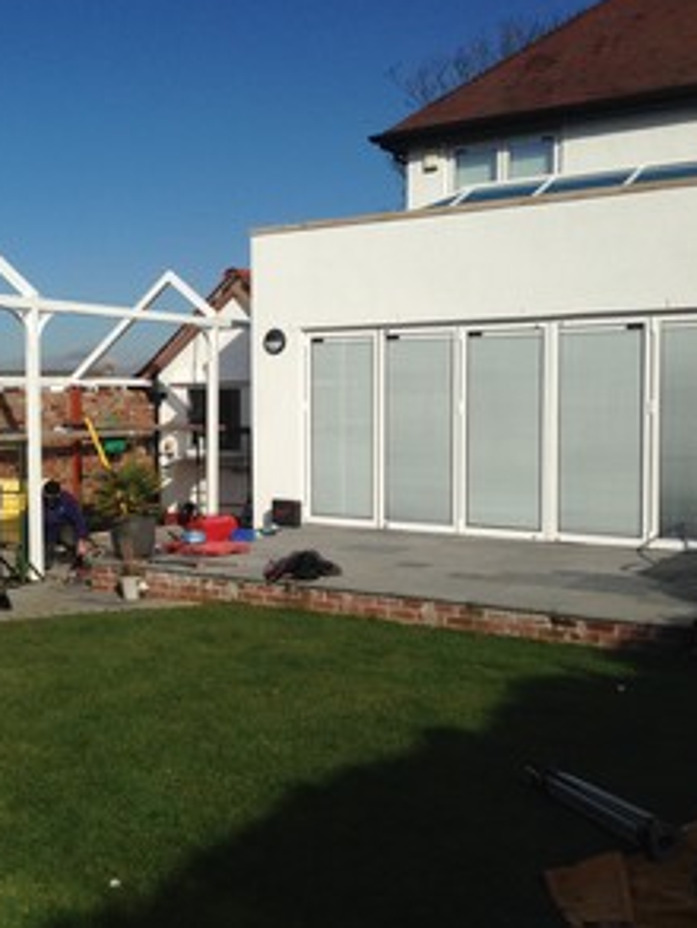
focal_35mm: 45
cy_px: 459
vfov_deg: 42.1
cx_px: 155
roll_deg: -1.0
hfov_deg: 31.5
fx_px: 1207
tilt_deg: -3.7
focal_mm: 4.12
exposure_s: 1/4525
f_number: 2.4
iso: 50
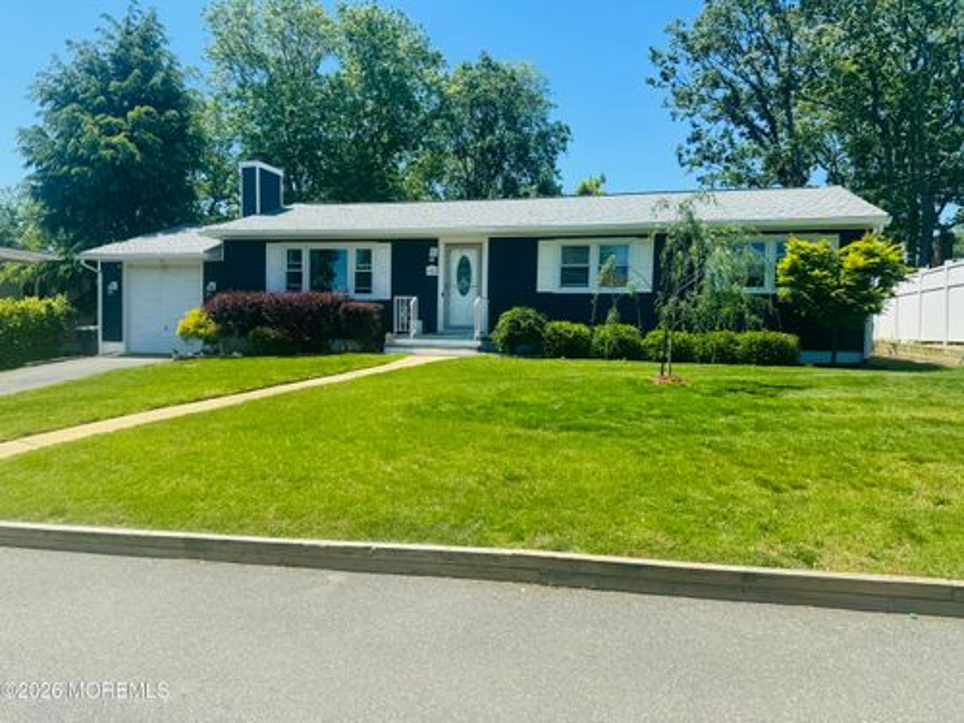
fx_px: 668
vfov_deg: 56.8
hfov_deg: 71.6
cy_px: 362
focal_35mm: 24
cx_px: 482
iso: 80
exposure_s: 1/3096
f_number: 1.78
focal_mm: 6.76
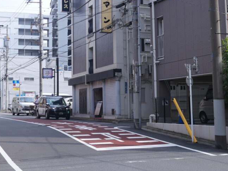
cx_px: 96
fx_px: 415
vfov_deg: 23.2
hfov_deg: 30.7
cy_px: 63
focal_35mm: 63
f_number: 7.1
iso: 200
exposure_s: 1/250
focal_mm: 20
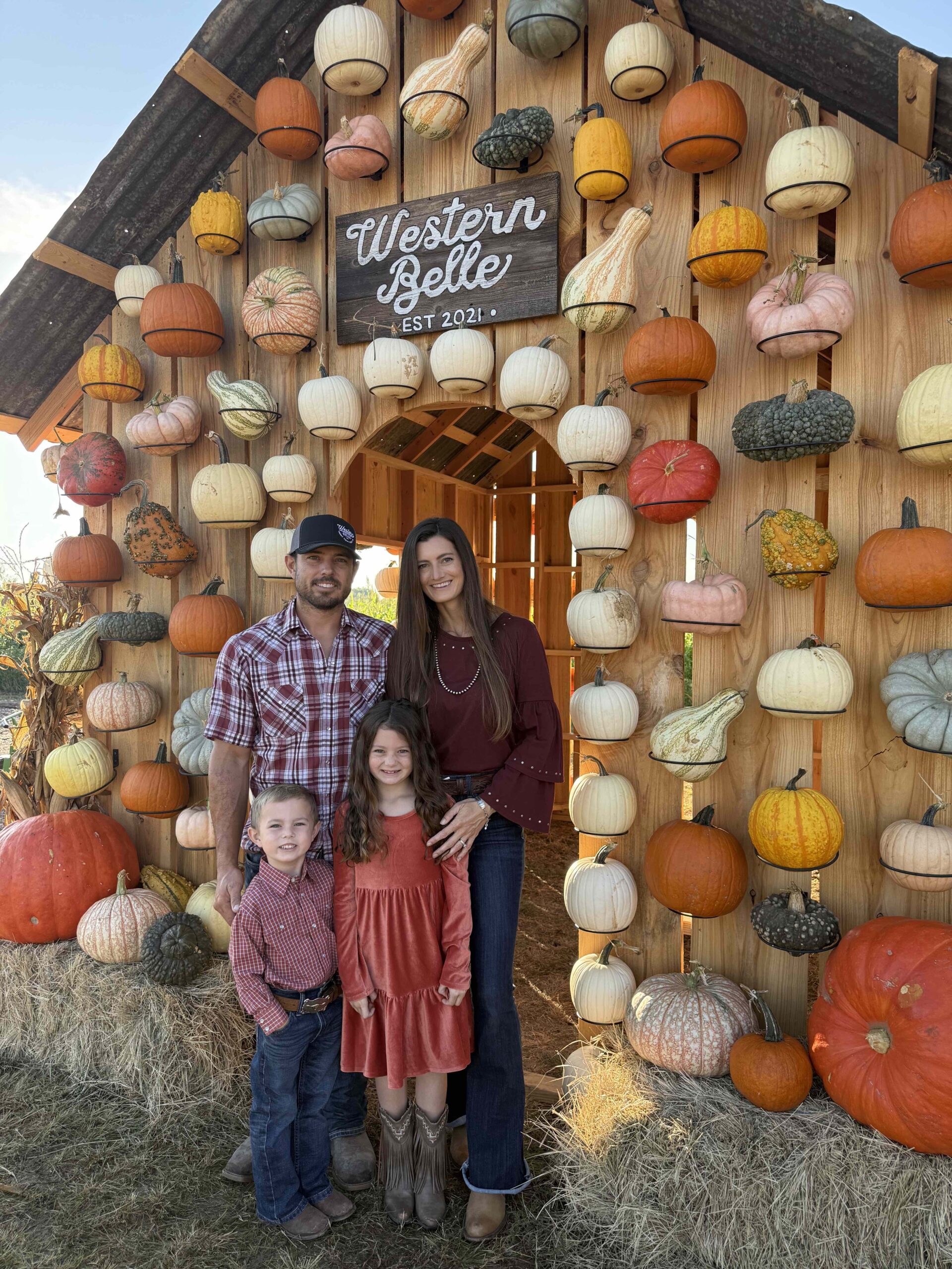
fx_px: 880
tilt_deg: -1.3
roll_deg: +1.1
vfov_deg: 71.6
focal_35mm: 24
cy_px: 634
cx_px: 476
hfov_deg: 56.8
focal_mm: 6.76
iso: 100
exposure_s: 1/750
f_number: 1.78
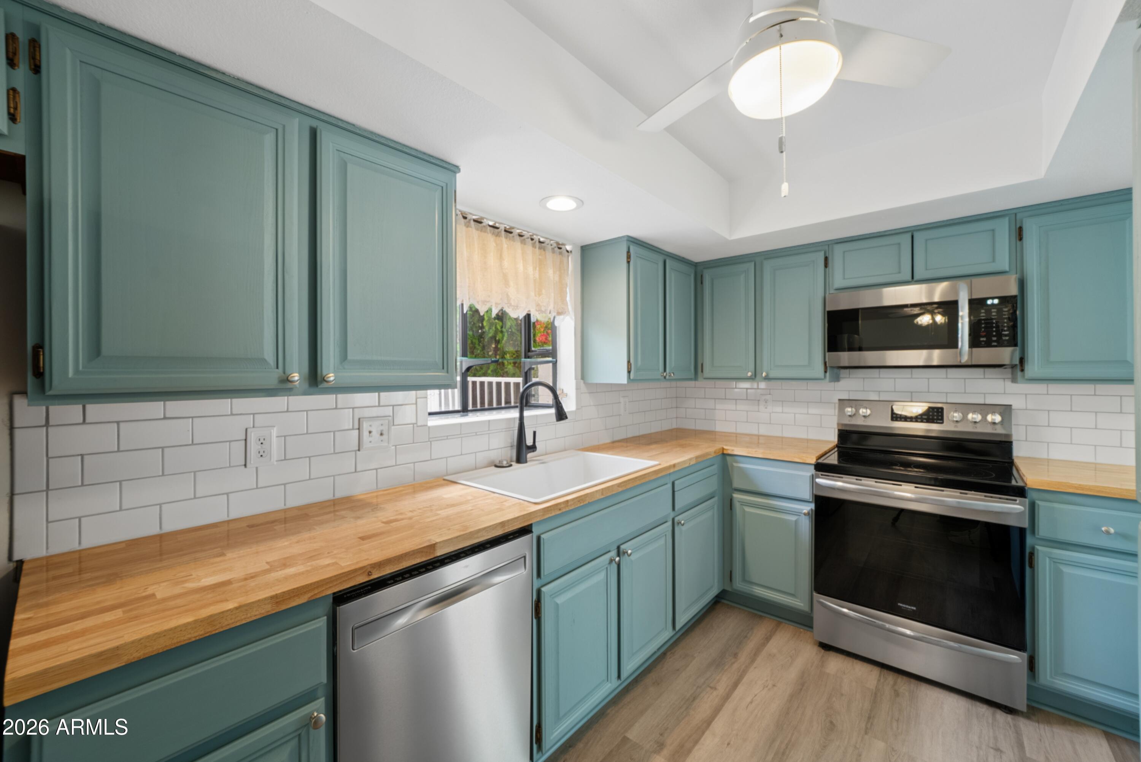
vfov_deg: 85.5
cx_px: 570
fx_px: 412
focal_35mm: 13
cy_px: 381
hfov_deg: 108.3
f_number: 8
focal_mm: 13
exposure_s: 1/10
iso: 400
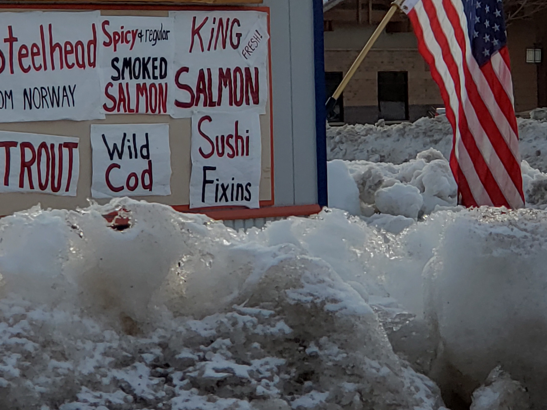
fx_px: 1486
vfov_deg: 15.5
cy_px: 43
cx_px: 142
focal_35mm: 94
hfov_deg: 20.7
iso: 32
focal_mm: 6
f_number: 2.4
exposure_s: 1/379
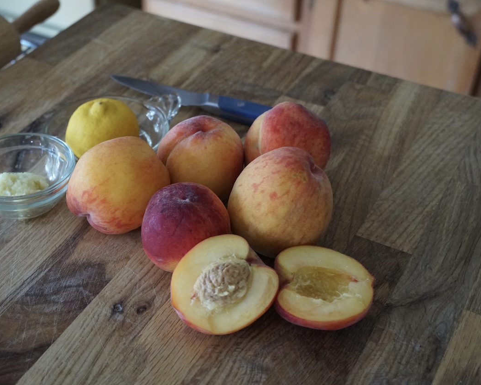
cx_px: 197
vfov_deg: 27.6
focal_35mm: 55
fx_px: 783
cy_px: 195
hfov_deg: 34.1
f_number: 4.5
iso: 4000
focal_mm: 32
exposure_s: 1/160
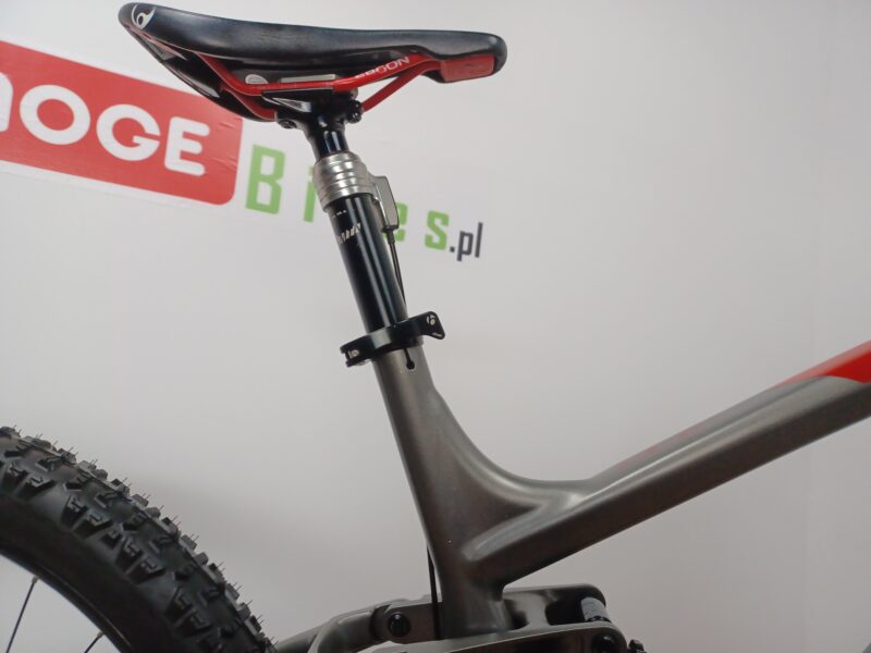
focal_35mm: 25
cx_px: 436
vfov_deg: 54.9
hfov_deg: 69.4
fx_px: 629
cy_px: 326
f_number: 1.8
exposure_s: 1/100
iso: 400
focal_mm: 4.6
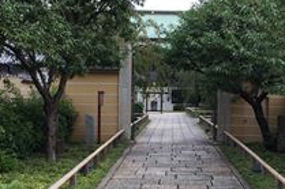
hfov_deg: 38.0
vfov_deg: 25.9
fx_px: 411
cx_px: 179
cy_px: 107
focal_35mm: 52
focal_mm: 4.12
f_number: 2.2
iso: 32
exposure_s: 1/720
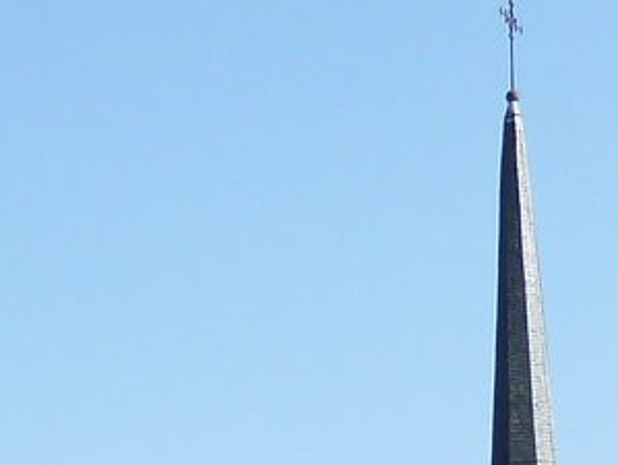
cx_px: -366
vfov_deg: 8.0
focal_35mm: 171
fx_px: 3057
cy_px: 1122
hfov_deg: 11.0
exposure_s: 1/500
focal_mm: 5.3
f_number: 4
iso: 80
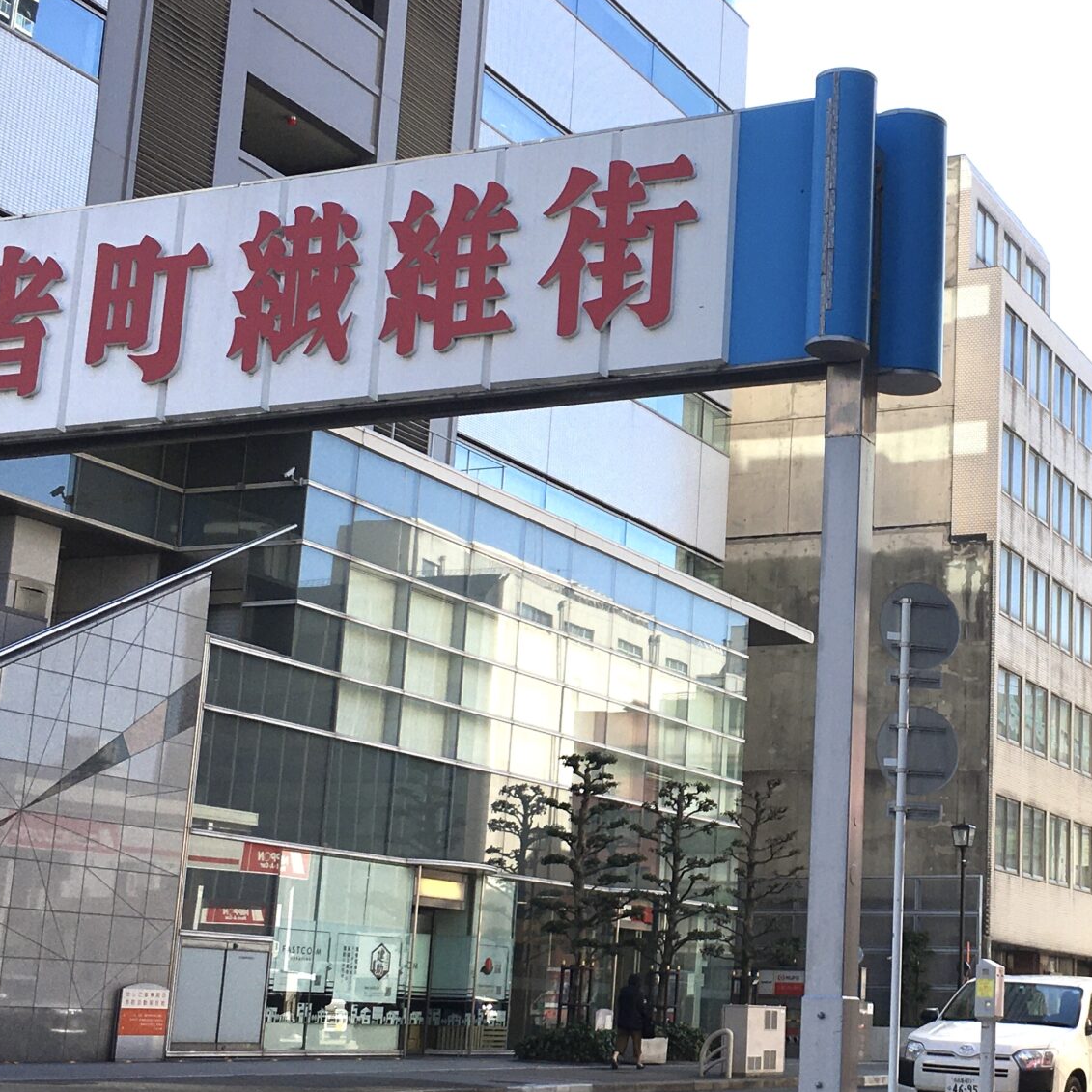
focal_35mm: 58
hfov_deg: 28.8
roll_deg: -2.7
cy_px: 562
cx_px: 896
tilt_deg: +13.3
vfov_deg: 29.6
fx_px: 2070
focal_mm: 4.15
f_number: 2.2
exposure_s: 1/793
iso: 25
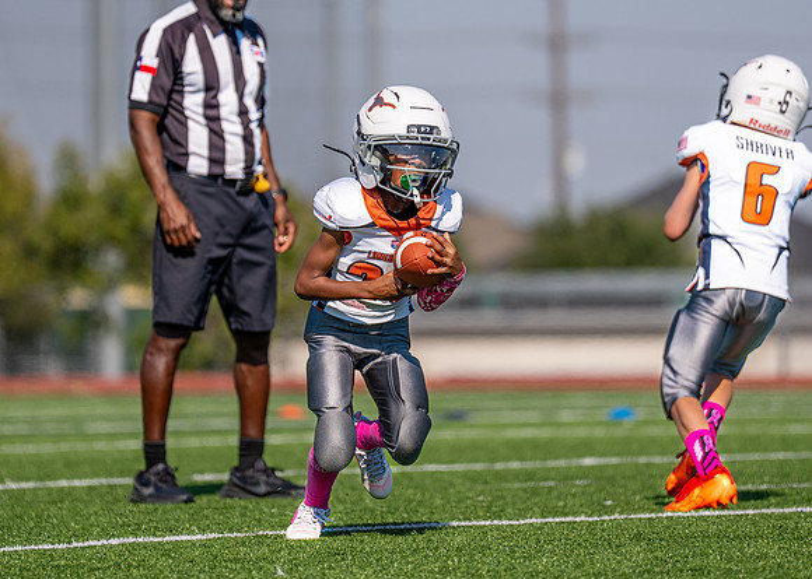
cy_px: 243
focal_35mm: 340
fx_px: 7831
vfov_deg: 4.2
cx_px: 368
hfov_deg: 5.9
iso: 100
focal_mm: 200
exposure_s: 1/3200
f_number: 2.8
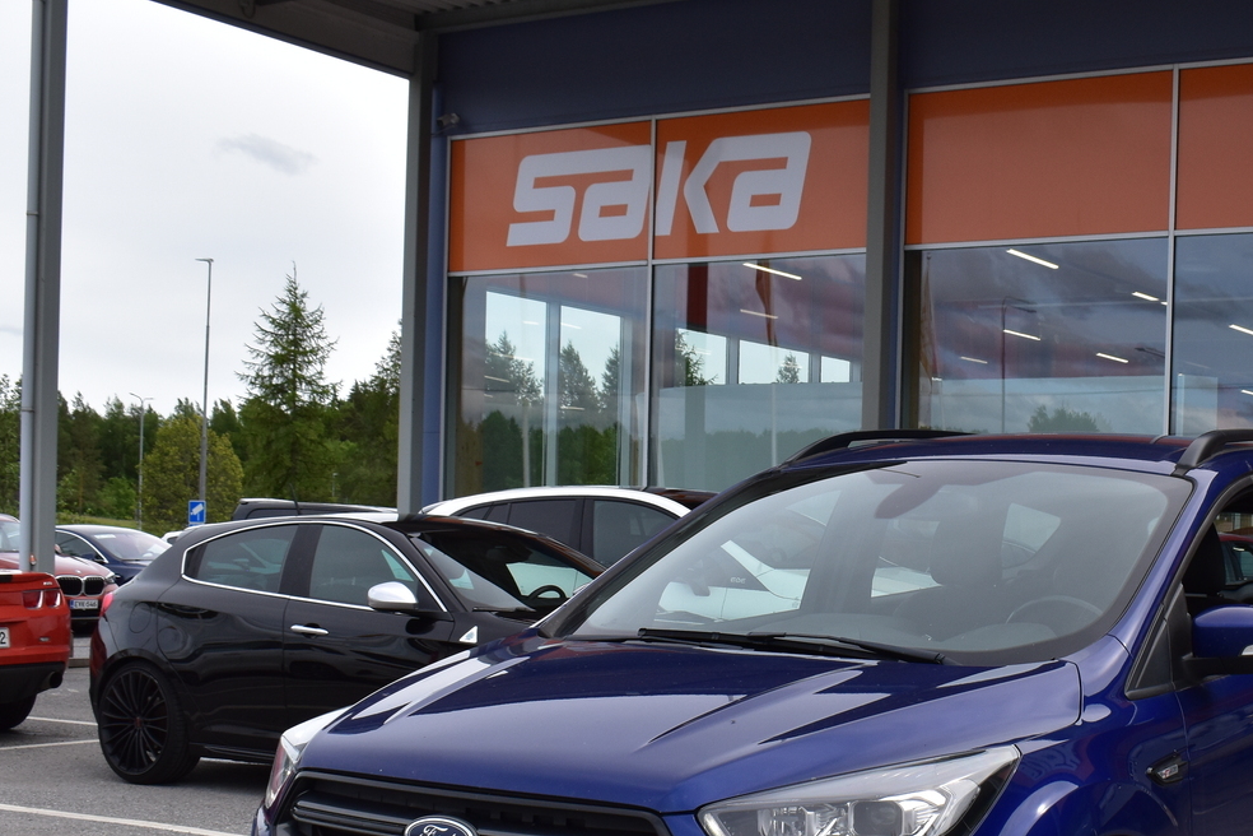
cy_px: 640
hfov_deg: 34.5
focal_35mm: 57
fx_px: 1978
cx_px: 918
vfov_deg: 23.6
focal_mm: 23
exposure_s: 1/350
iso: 400
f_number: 11
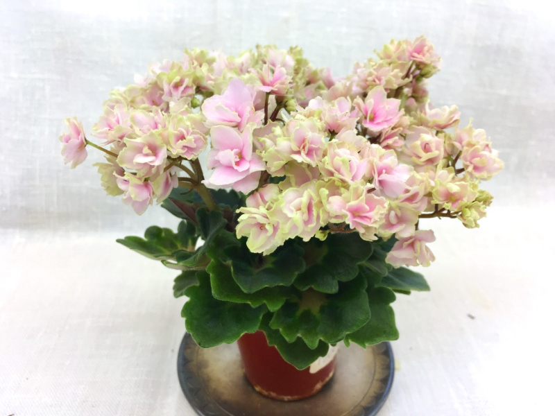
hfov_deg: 61.7
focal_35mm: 29
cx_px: 278
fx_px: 465
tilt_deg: -29.3
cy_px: 208
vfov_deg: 48.2
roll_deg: -2.2
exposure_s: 1/100
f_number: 2.2
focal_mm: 4.15
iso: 40
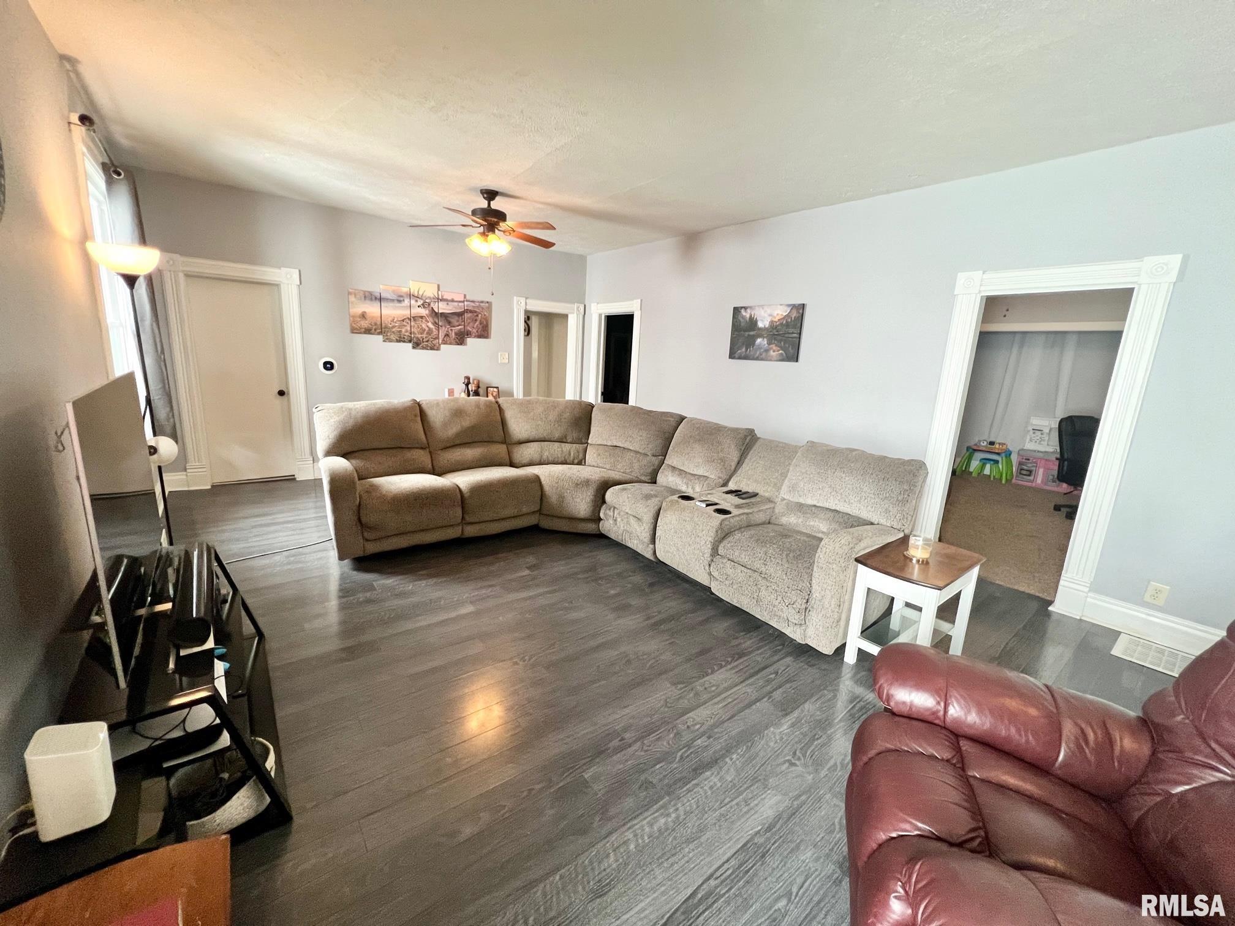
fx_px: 464
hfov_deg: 106.2
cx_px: 618
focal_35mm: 13
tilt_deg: -13.3
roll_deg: -2.7
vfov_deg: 89.9
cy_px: 463
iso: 320
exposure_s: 1/60
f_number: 1.8
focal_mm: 1.57
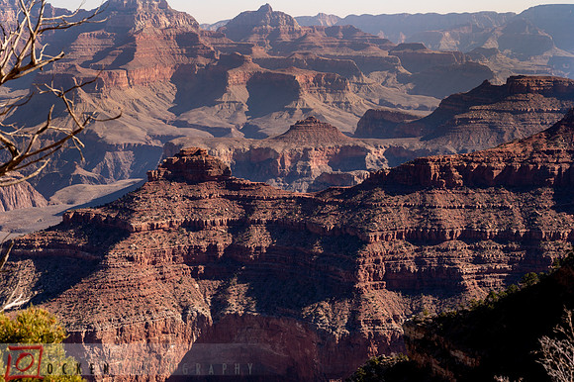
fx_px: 993
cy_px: 190
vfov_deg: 21.8
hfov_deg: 32.2
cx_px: 287
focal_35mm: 62
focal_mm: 62
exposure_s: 1/1000
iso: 400
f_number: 8
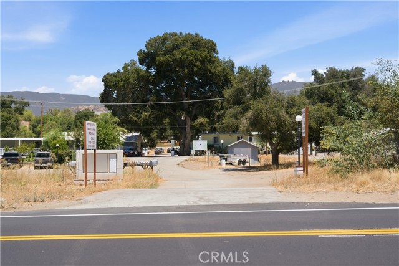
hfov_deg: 43.2
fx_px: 503
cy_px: 133
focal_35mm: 45
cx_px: 200
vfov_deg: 29.6
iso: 100
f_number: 10
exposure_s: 1/160
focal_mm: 45.4
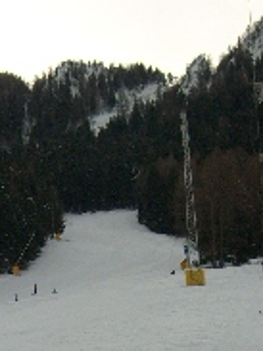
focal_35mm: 98
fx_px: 994
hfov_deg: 15.0
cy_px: 364
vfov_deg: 19.4
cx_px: 86
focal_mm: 5.8
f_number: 7.1
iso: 80
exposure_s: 1/350
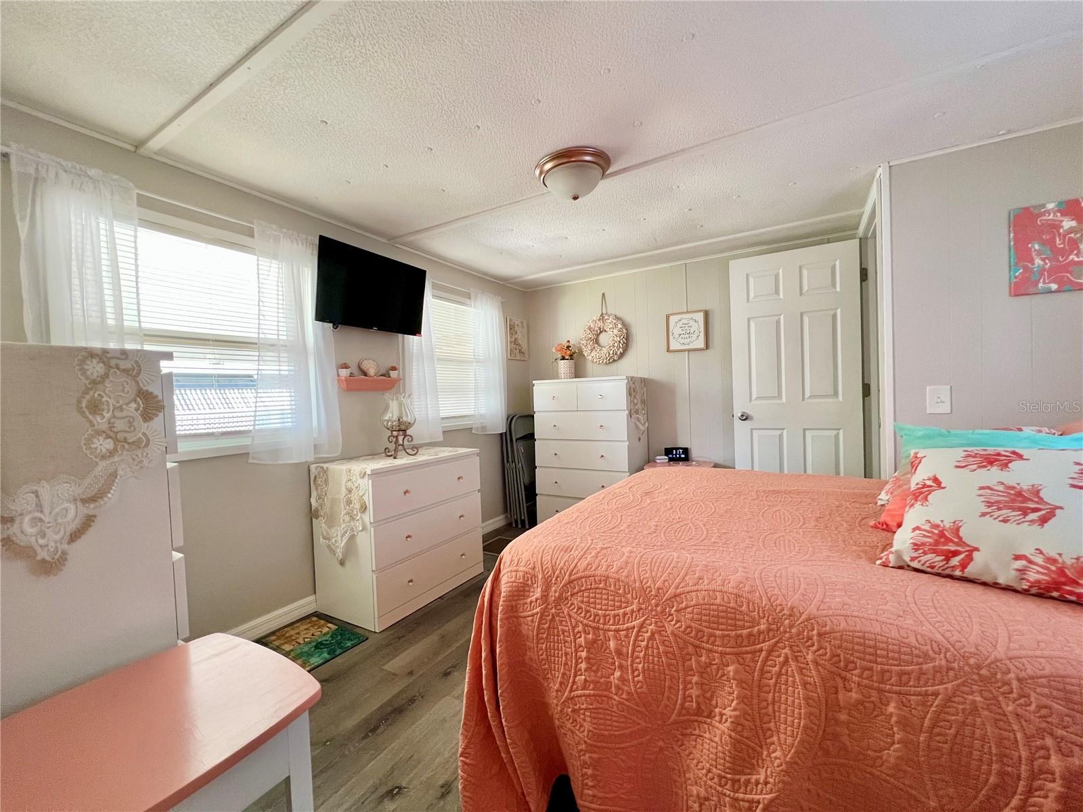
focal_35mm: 13
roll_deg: +1.1
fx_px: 407
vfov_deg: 89.9
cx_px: 542
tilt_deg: -1.8
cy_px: 406
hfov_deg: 106.2
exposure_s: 1/89
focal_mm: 1.57
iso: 250
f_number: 1.8
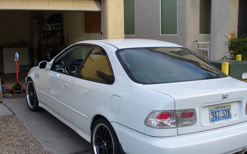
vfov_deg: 26.7
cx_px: 119
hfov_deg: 41.8
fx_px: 323
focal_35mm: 48
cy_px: 101
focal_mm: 6.1
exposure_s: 1/200
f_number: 2.8
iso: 80
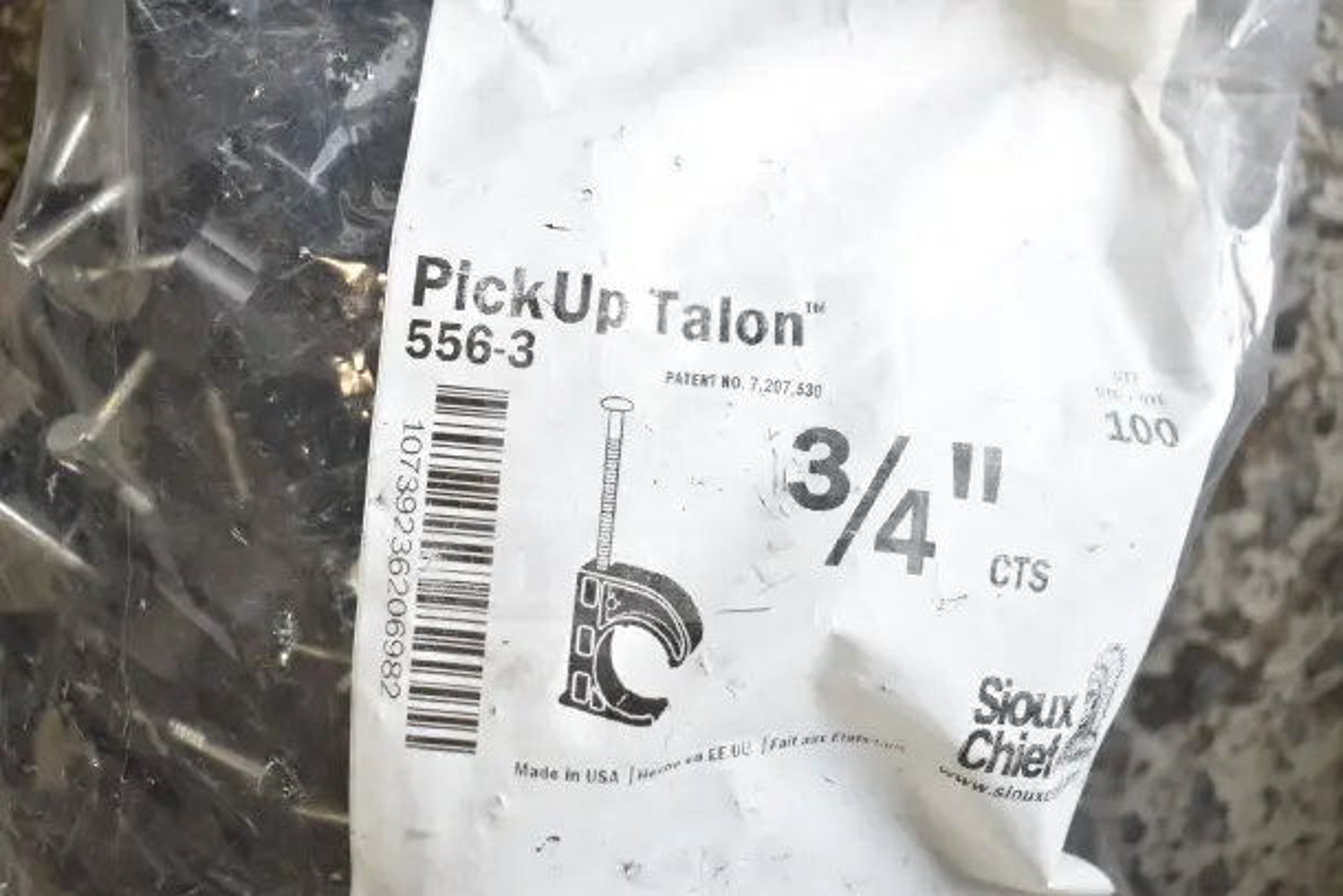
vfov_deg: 33.0
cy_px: 448
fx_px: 1511
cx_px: 672
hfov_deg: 47.9
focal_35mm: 40
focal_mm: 27
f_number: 4.5
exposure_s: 1/80
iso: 200
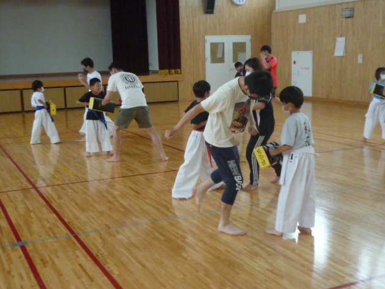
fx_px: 534
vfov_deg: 30.3
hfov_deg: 39.7
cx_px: 196
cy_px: 147
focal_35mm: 48
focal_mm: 4.7
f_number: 2.9
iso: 400
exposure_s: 1/250
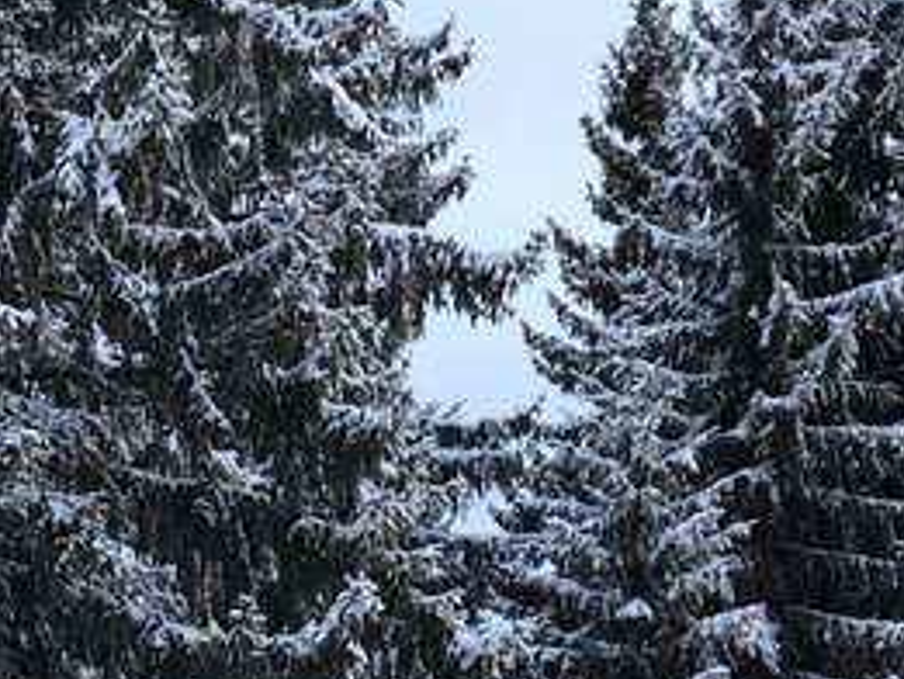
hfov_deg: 8.3
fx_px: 6244
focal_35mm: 239
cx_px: 80
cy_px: 1344
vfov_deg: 6.1
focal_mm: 6
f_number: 2.4
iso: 40
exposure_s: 1/50
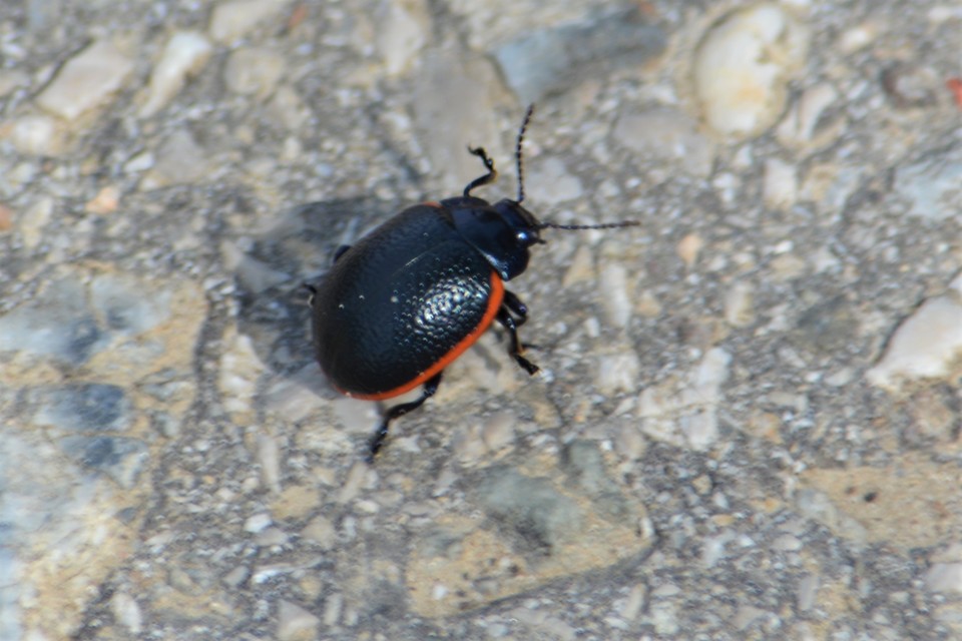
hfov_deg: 4.6
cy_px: 320
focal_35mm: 450
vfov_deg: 3.1
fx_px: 12024
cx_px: 481
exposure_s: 1/160
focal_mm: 300
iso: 100
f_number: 8
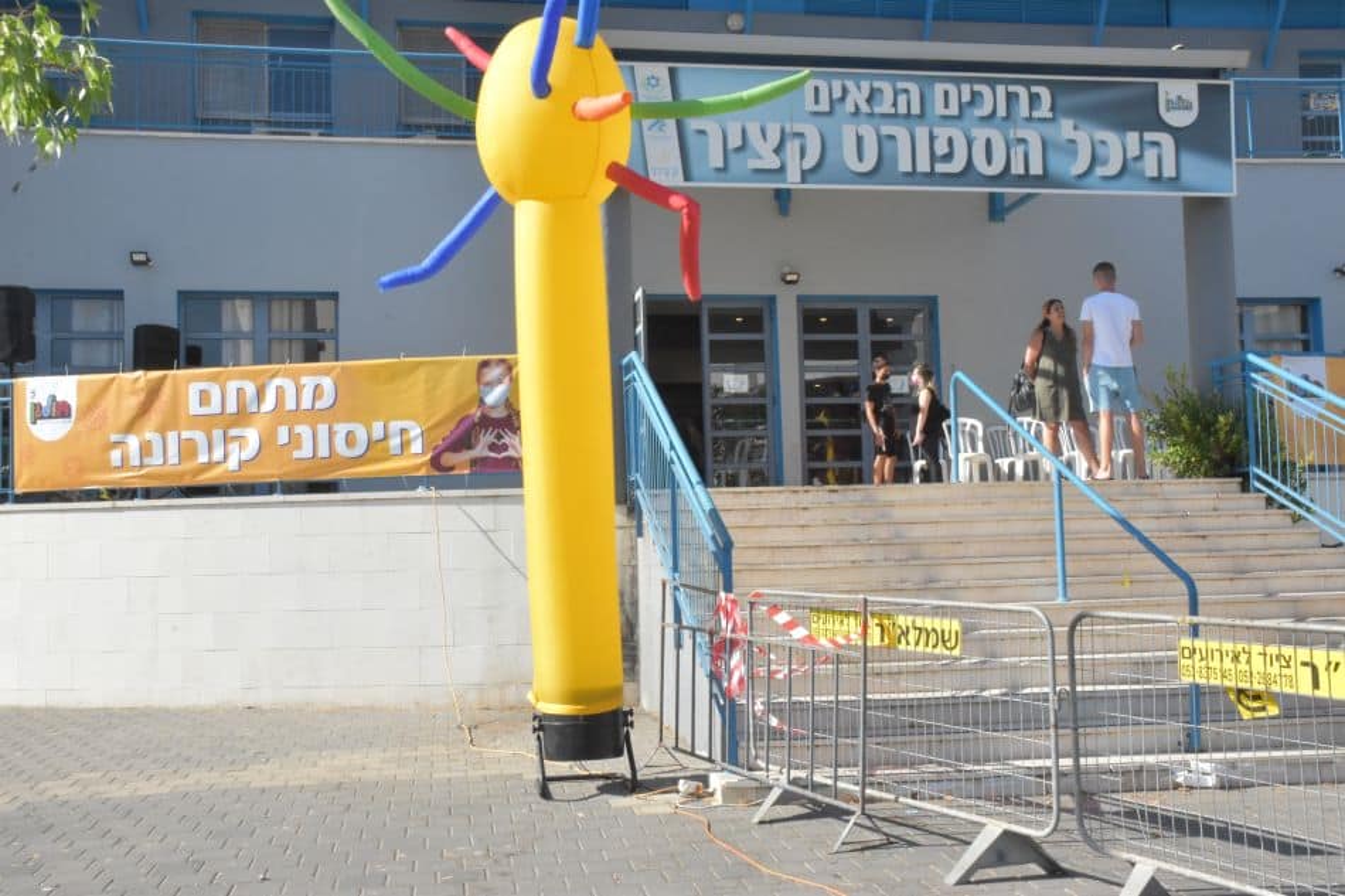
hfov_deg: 53.1
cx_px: 672
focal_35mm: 36
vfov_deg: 36.9
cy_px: 448
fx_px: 1345
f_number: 20
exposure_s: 1/250
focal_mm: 24
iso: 1600
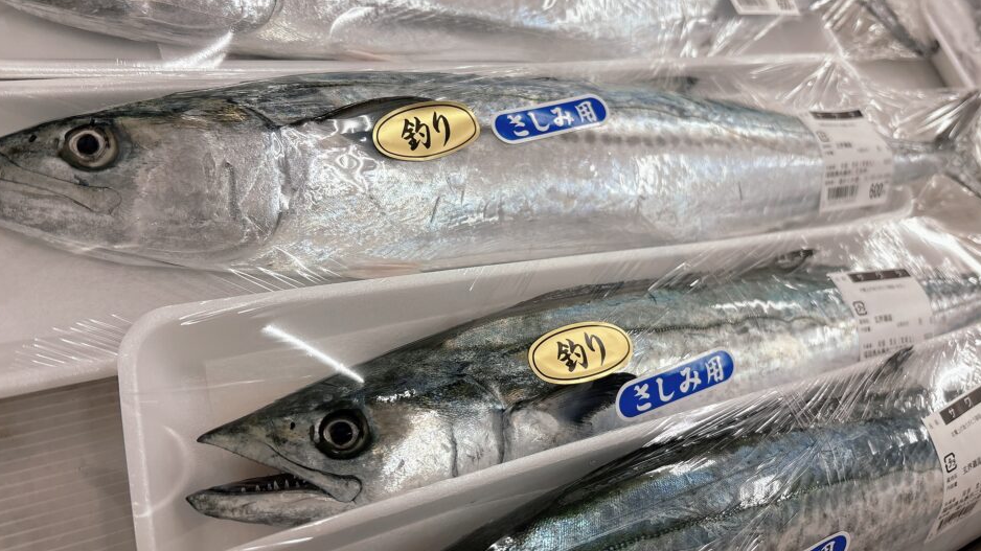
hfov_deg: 66.1
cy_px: 275
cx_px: 490
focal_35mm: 29
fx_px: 754
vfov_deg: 40.1
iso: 80
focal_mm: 5.96
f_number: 1.6
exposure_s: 1/120
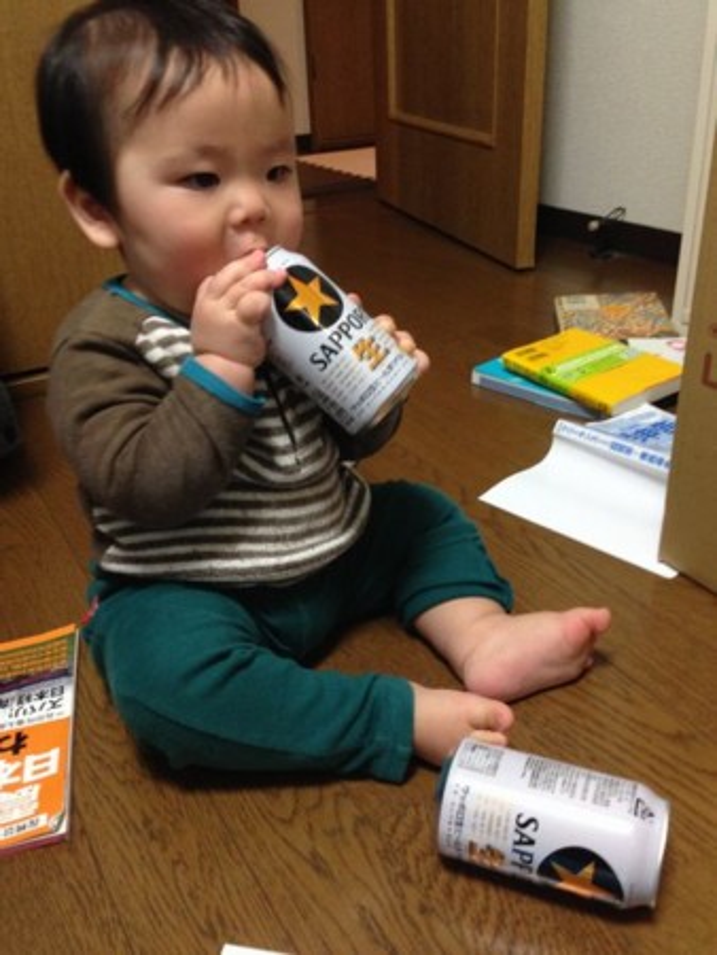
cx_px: 358
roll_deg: +2.5
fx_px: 911
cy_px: 478
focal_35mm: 33
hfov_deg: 43.0
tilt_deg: -24.7
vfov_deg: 55.3
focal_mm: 4.12
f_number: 2.4
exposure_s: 1/20
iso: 160
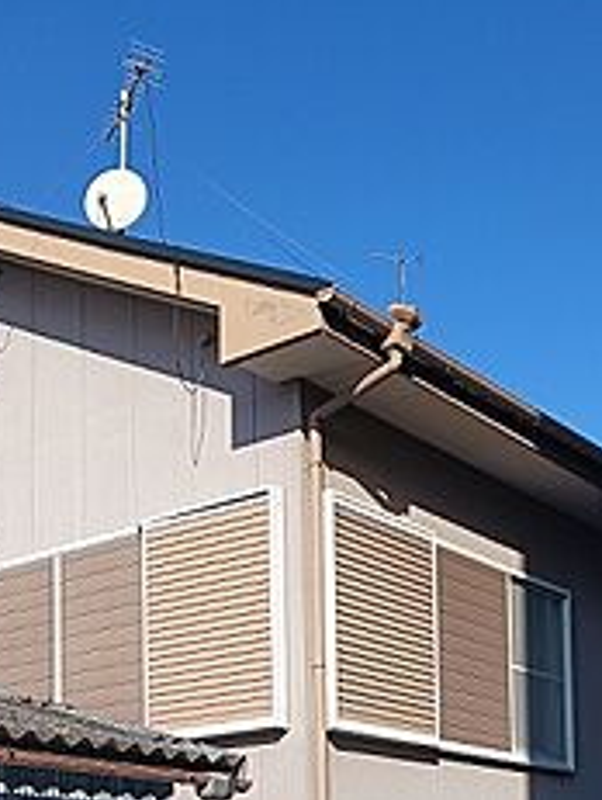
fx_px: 1295
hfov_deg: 26.0
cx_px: 405
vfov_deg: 31.8
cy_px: 793
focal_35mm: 56
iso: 20
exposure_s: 1/365
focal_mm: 4
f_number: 1.8
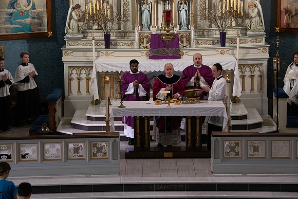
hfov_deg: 15.2
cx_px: 149
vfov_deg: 10.2
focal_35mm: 135
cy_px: 100
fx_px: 1118
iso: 4000
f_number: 9
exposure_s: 1/100
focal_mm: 135
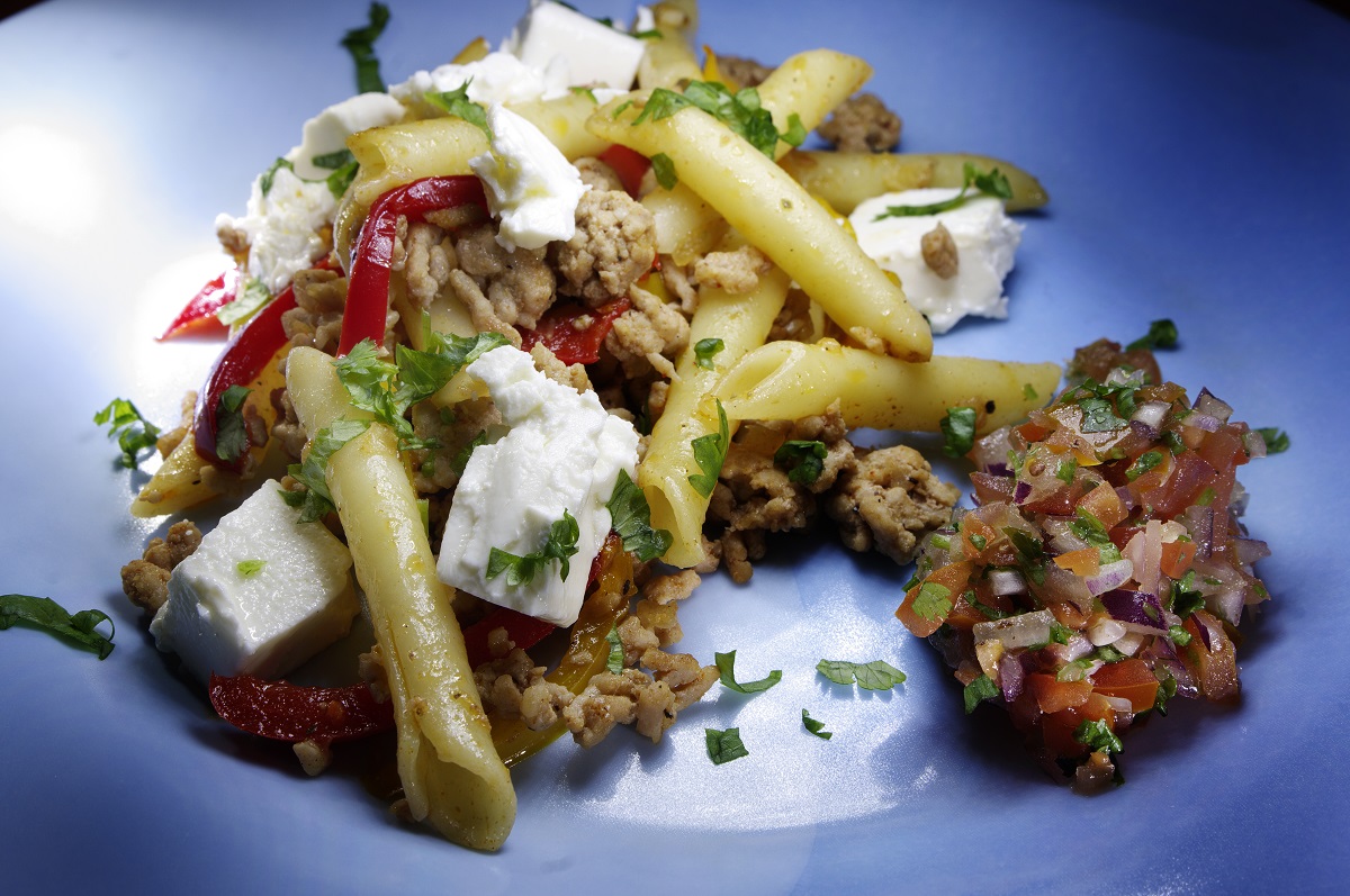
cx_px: 675
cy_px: 448
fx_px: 2247
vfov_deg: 22.6
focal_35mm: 60
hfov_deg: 33.4
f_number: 14
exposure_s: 1/10
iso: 100
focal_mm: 40
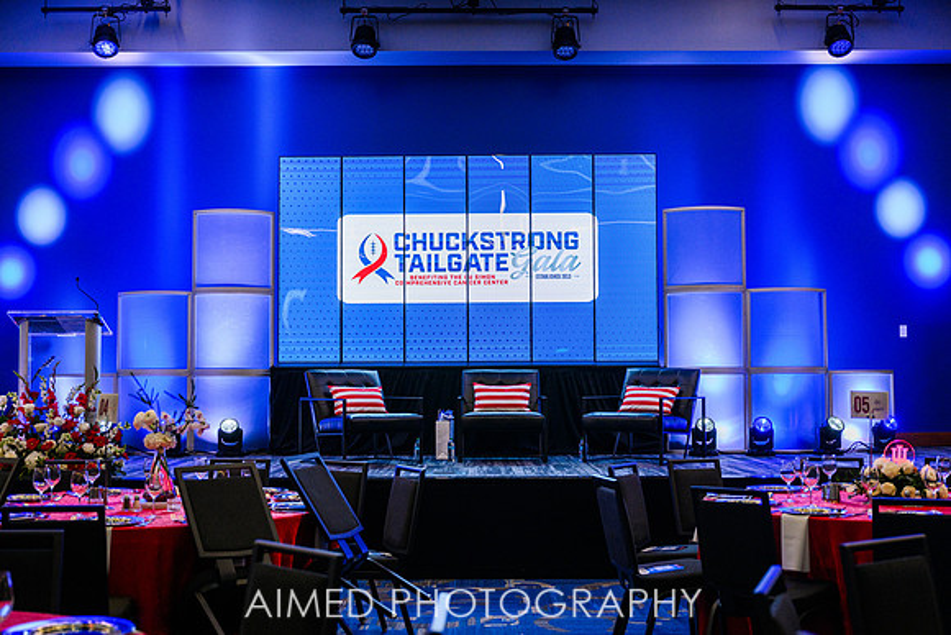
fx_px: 1159
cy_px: 318
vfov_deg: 30.6
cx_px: 485
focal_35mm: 44
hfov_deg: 44.6
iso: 640
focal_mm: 42
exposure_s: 1/200
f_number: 2.8
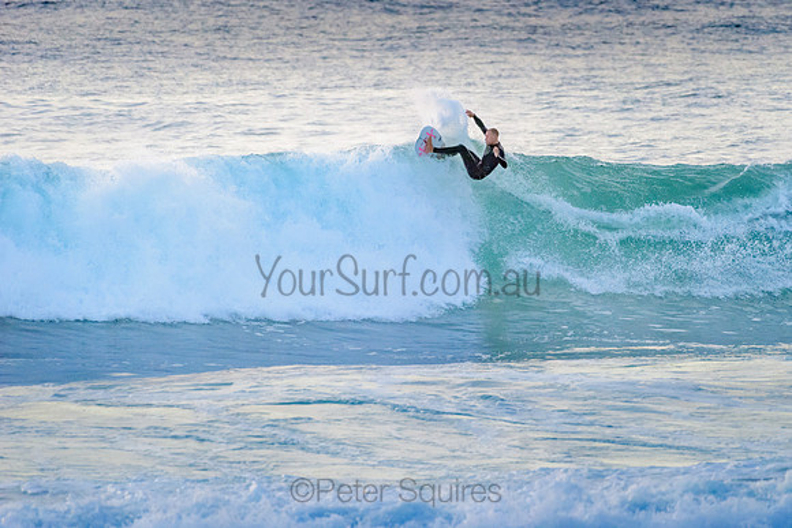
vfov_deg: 2.2
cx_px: 485
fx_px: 13485
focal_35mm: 613
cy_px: 205
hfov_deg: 3.4
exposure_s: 1/2000
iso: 1600
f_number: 5.6
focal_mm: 500
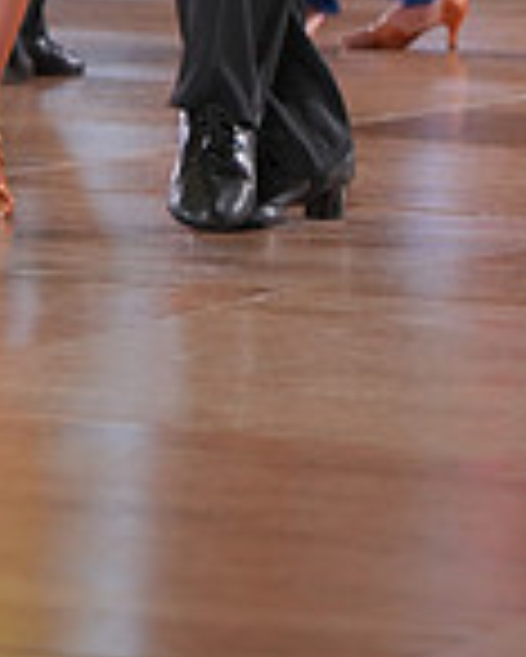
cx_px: 70
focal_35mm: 261
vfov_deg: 7.2
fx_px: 5074
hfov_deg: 5.9
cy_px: -536
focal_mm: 70
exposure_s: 1/400
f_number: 2.8
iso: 1000
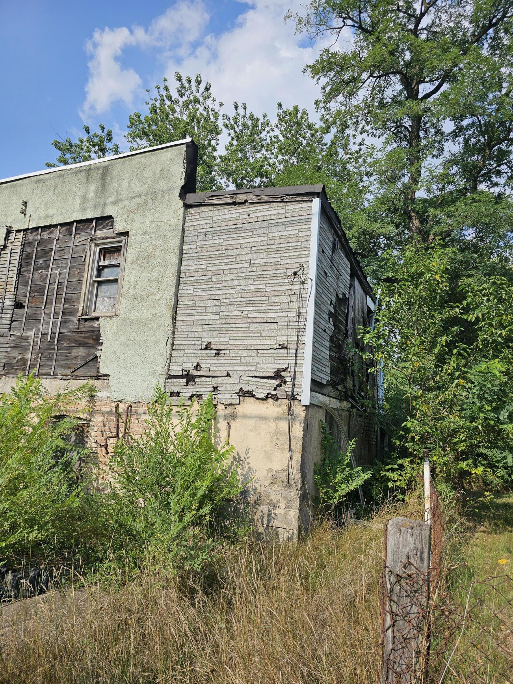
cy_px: 342
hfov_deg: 58.9
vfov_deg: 73.9
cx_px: 256
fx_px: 454
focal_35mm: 23
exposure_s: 1/1022
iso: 10
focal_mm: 6.3
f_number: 1.7
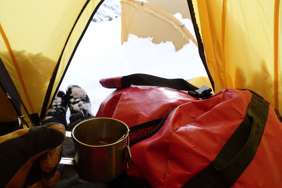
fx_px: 188
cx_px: 141
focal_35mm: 24
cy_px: 94
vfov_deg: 53.1
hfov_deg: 73.7
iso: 125
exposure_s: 1/500
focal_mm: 8.8
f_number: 4
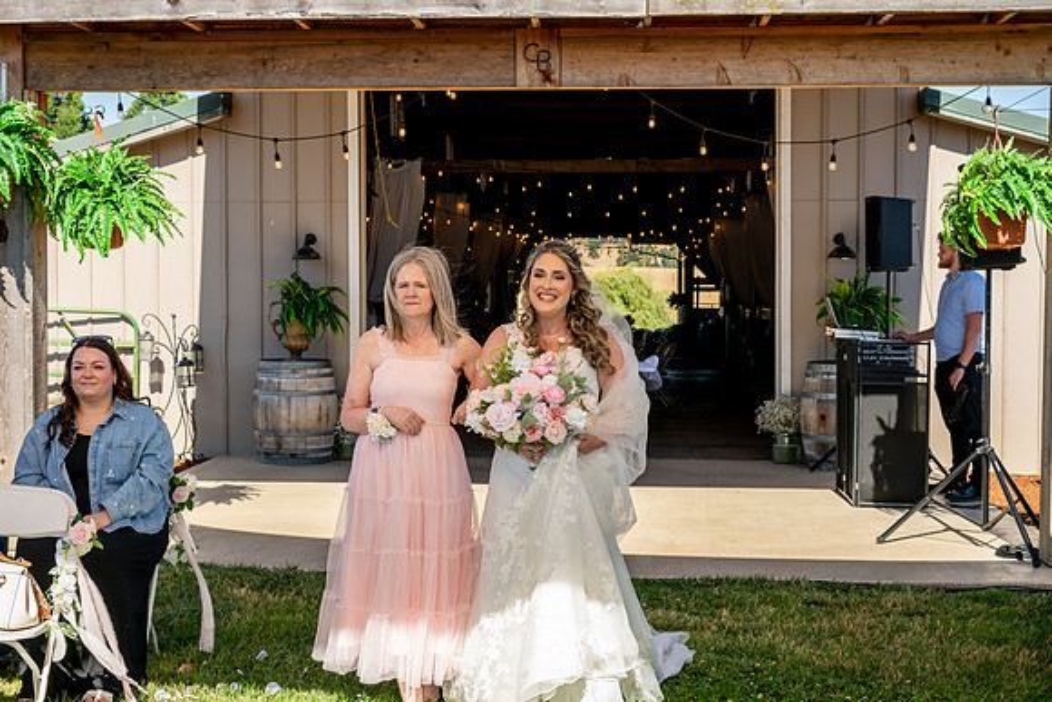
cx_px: 526
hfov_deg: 38.2
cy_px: 351
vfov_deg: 26.0
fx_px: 1520
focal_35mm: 52
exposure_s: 1/400
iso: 250
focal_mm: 52
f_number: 7.1
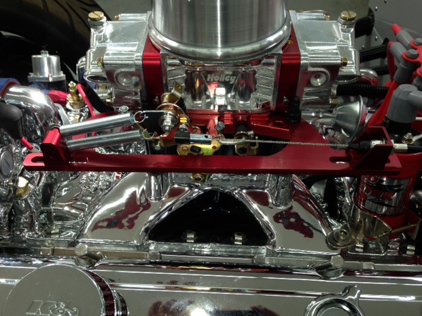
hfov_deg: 53.9
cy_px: 161
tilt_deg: -43.4
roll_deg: -0.4
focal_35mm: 34
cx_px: 205
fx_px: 415
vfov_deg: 41.8
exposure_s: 1/120
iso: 64
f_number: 2.4
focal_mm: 4.12
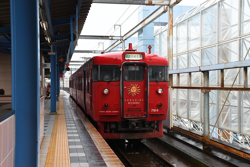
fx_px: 354
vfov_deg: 26.5
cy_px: 84
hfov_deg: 38.9
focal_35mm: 51
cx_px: 125
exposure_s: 1/200
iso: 800
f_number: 10
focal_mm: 34
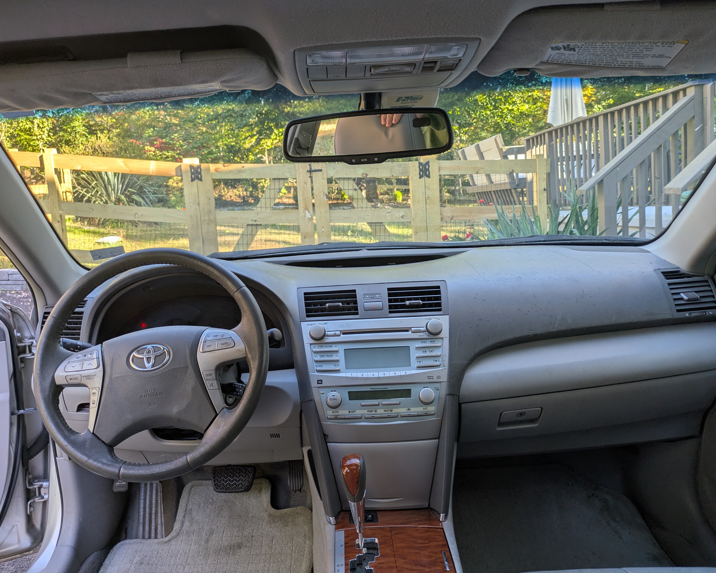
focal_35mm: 27
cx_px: 324
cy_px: 289
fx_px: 572
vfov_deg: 53.2
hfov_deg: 63.9
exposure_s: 1/147
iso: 43
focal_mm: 5.43
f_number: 1.89
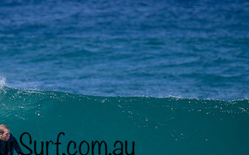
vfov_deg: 0.9
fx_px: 9950
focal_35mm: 1466
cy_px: 138
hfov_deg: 1.4
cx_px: 53
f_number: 11
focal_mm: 800
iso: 900
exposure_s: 1/2000
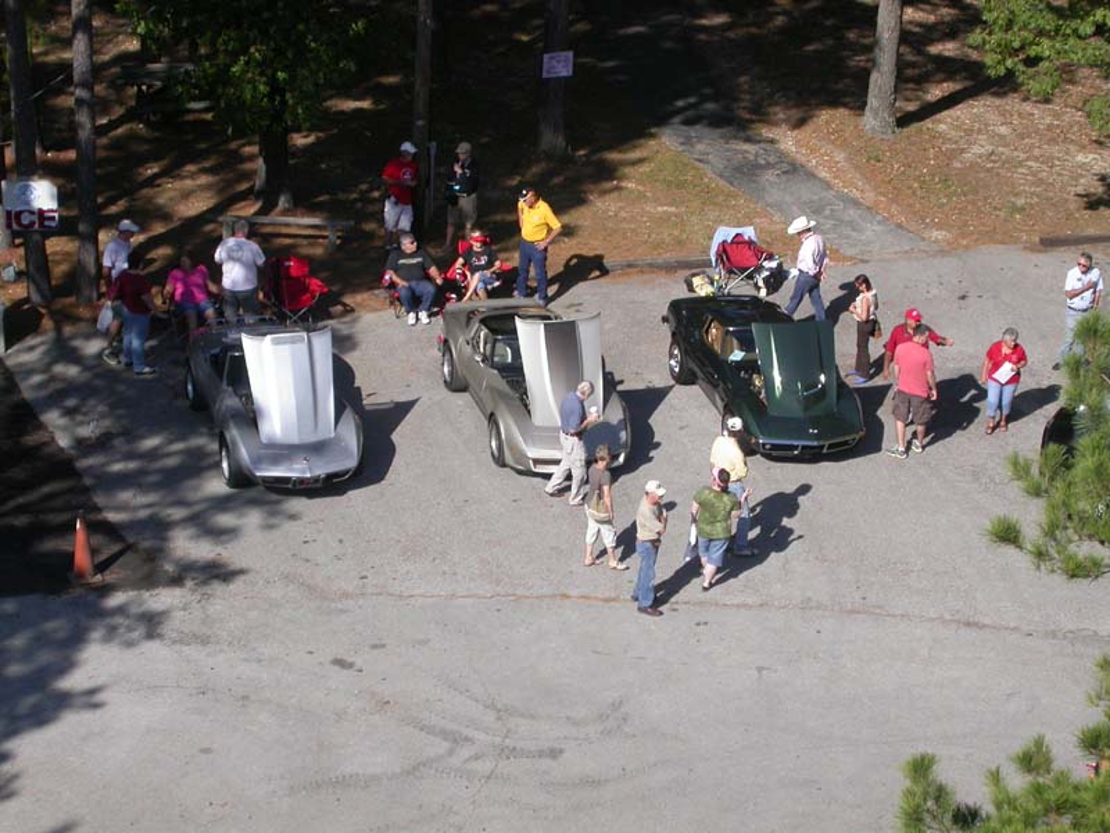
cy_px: 416
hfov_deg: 15.3
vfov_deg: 11.5
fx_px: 4137
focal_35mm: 129
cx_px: 555
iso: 100
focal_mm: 26.8
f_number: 6.5
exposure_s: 1/412
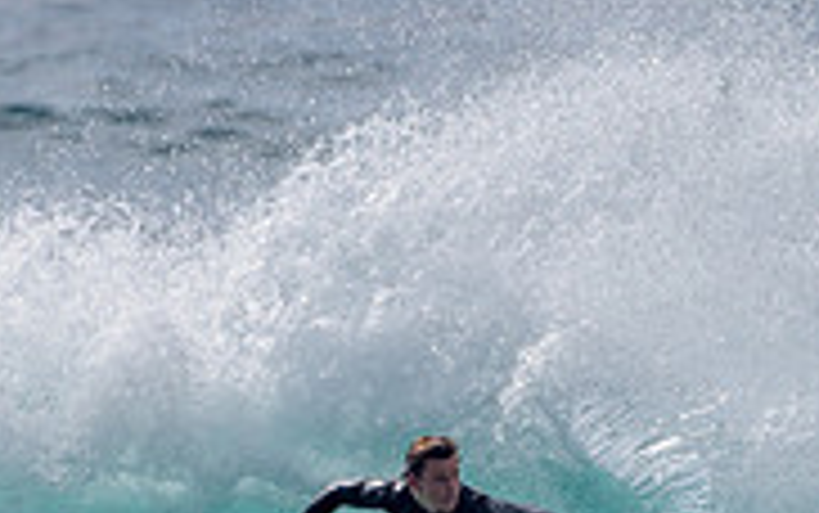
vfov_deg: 0.7
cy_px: 530
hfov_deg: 1.1
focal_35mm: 1994
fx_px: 44534
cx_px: 687
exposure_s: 1/2000
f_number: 5.6
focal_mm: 500
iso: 90
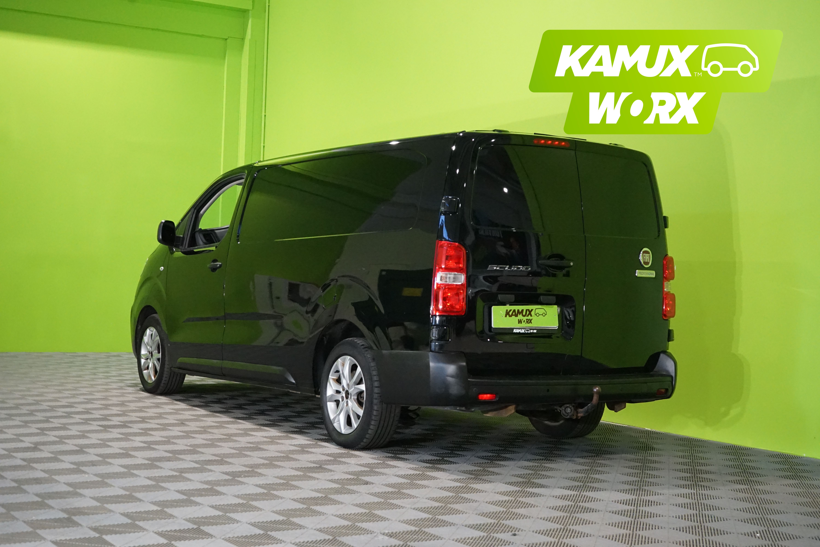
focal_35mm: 49
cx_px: 410
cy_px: 274
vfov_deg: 27.5
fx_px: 1116
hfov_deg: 40.3
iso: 6400
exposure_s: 1/125
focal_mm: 49
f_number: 6.3
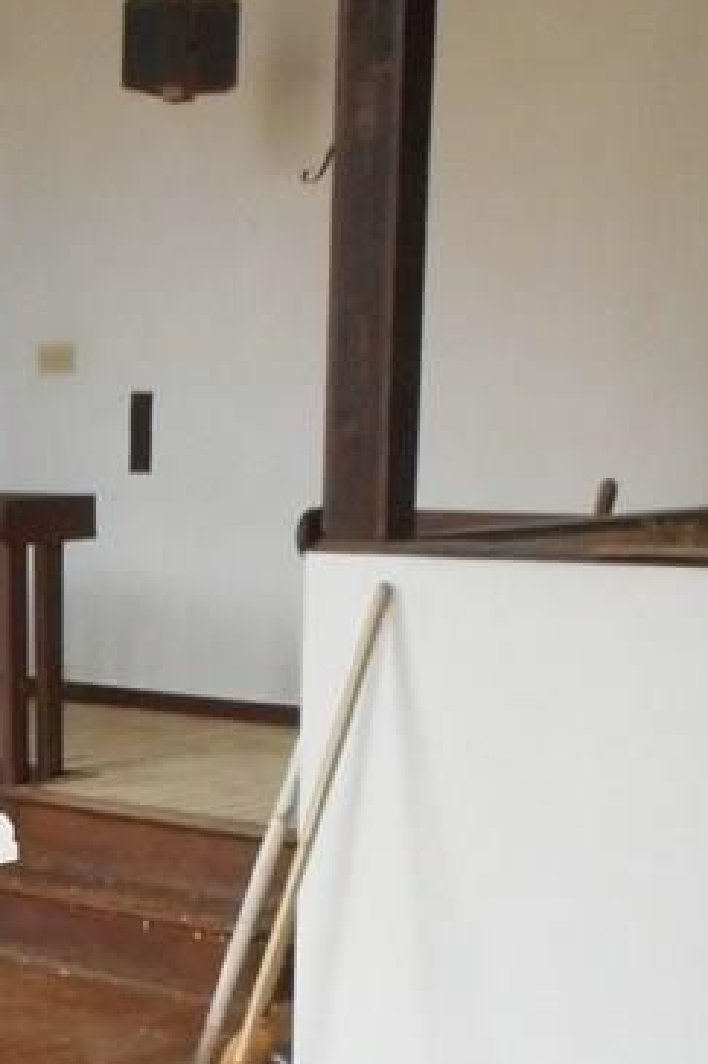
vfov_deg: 27.0
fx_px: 2155
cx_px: -70
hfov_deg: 18.0
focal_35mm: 73
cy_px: 898
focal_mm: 4.5
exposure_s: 1/25
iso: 640
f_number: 3.7
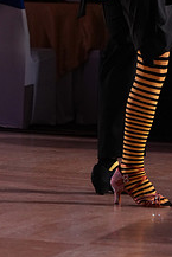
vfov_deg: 7.3
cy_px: -68
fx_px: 2010
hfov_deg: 4.9
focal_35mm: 281
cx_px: 124
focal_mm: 105
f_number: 4
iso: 2500
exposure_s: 1/500
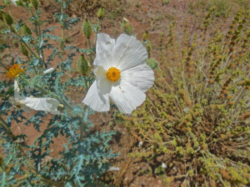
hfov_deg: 69.4
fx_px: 181
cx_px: 125
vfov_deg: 54.9
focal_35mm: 25
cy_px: 94
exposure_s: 1/1000
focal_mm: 4.5
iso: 125
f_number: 6.2
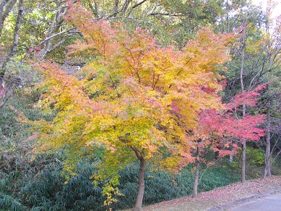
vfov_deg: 36.0
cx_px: 140
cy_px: 106
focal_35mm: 40
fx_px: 325
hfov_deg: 46.8
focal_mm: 7.1
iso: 200
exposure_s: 1/100
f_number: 3.2
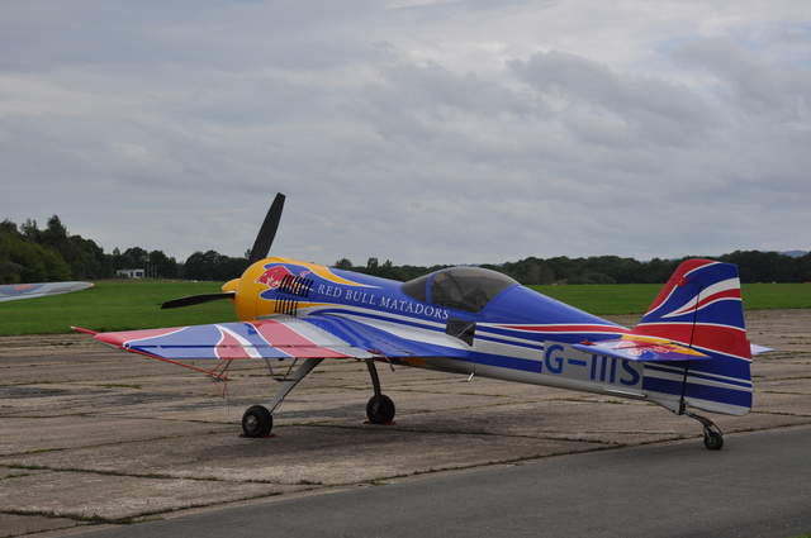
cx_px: 406
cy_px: 269
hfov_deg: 26.0
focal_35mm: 78
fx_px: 1755
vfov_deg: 17.4
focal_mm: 52
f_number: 9
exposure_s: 1/250
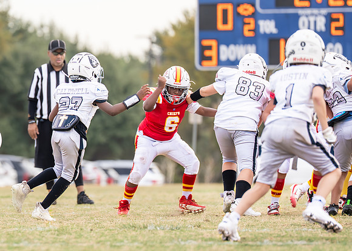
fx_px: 4783
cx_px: 15
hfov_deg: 4.2
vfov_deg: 3.0
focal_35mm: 479
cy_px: 128
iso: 160
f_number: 2.8
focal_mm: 200
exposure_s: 1/1250
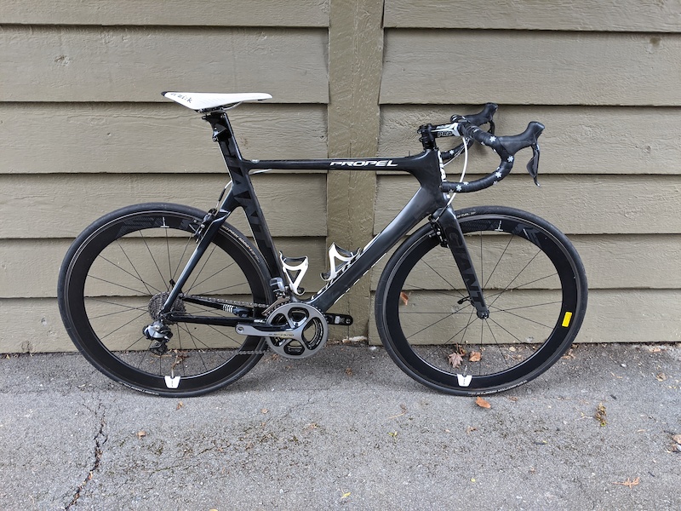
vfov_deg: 51.4
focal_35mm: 27
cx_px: 340
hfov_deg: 65.3
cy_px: 256
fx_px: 531
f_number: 1.8
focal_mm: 4.44
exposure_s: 1/124
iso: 196
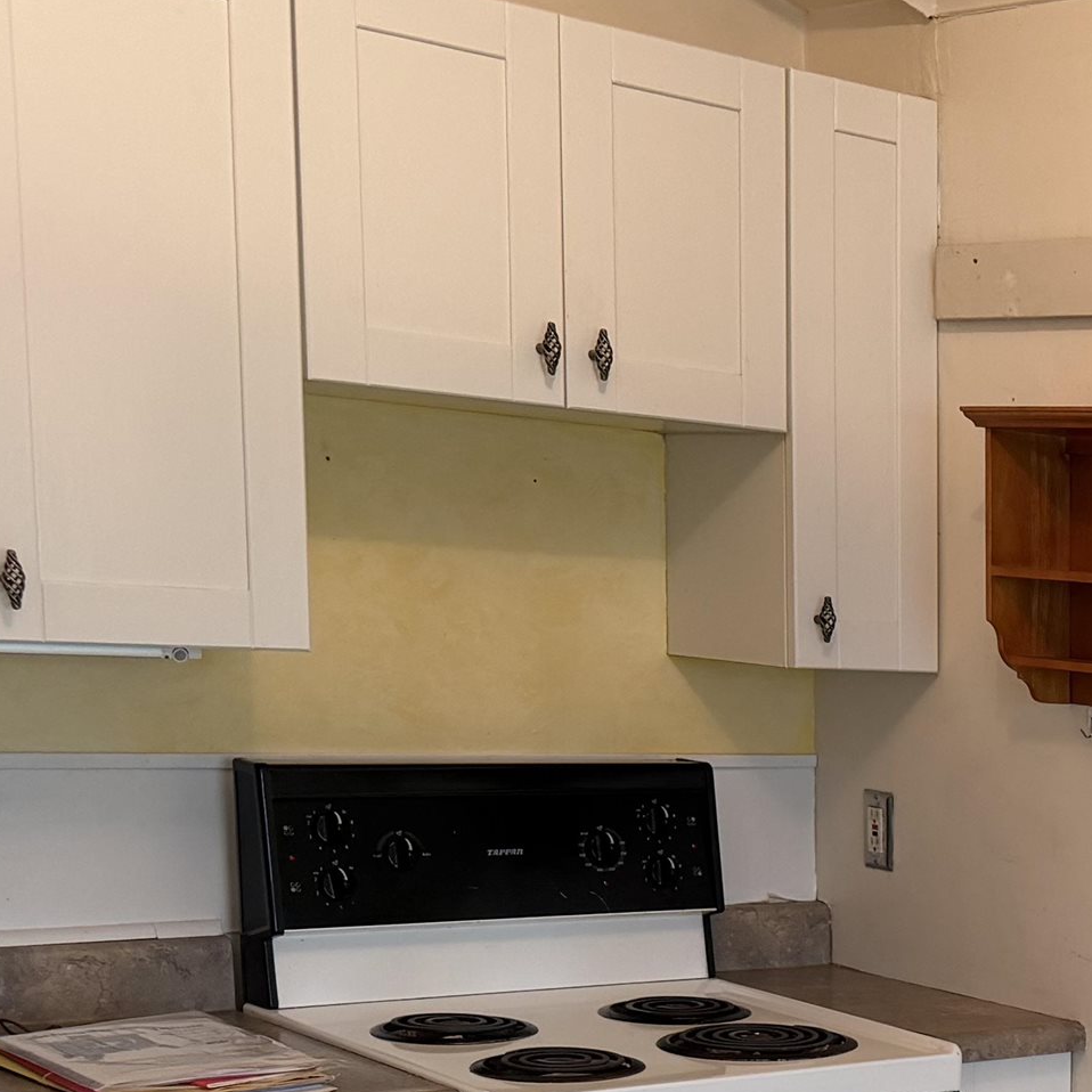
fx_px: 2427
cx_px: 1628
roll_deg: -3.3
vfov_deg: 24.2
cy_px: 1108
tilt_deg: -12.1
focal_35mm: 68
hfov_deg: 21.4
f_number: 1.78
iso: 160
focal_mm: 6.76
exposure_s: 1/60
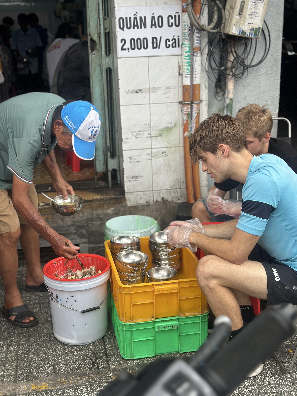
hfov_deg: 30.3
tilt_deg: -15.2
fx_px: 549
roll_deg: +0.6
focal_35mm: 48
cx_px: 148
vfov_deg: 39.7
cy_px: 198
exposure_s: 1/574
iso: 80
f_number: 1.78
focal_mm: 6.86
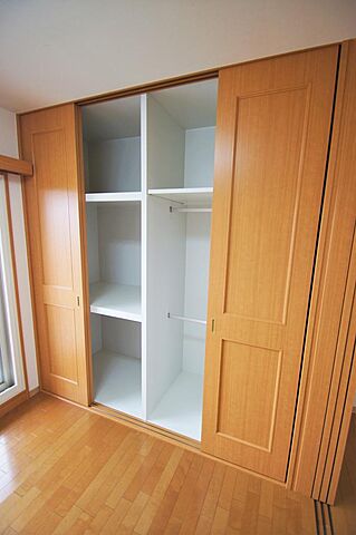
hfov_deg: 77.2
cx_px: 178
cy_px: 268
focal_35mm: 15
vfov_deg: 100.4
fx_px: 223
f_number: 3.5
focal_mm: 10
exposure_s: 1/30
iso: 100
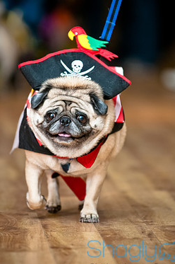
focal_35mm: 362
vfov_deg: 5.7
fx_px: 2644
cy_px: 125
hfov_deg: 3.8
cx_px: 93
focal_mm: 200
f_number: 2.8
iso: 200
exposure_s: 1/200
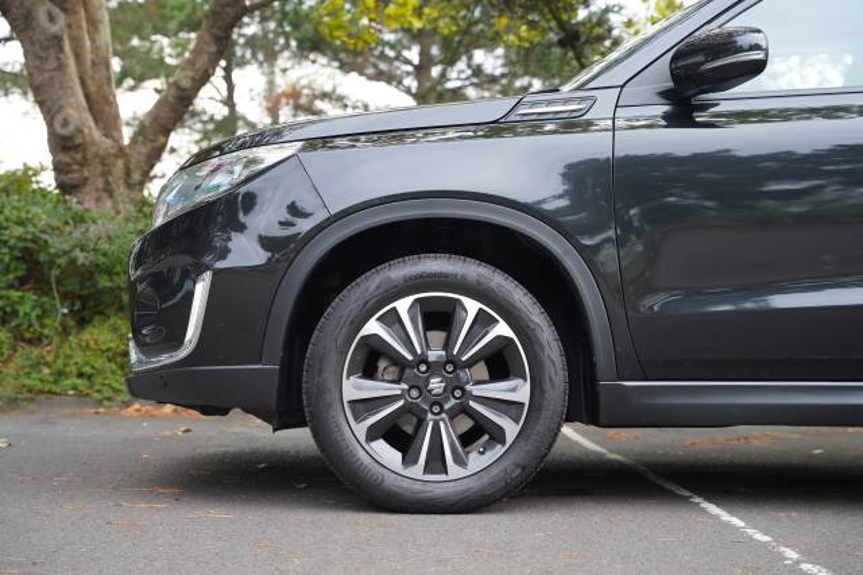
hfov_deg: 35.0
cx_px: 432
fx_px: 1368
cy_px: 288
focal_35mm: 57
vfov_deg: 23.7
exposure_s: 1/160
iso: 1250
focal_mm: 57.1
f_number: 4
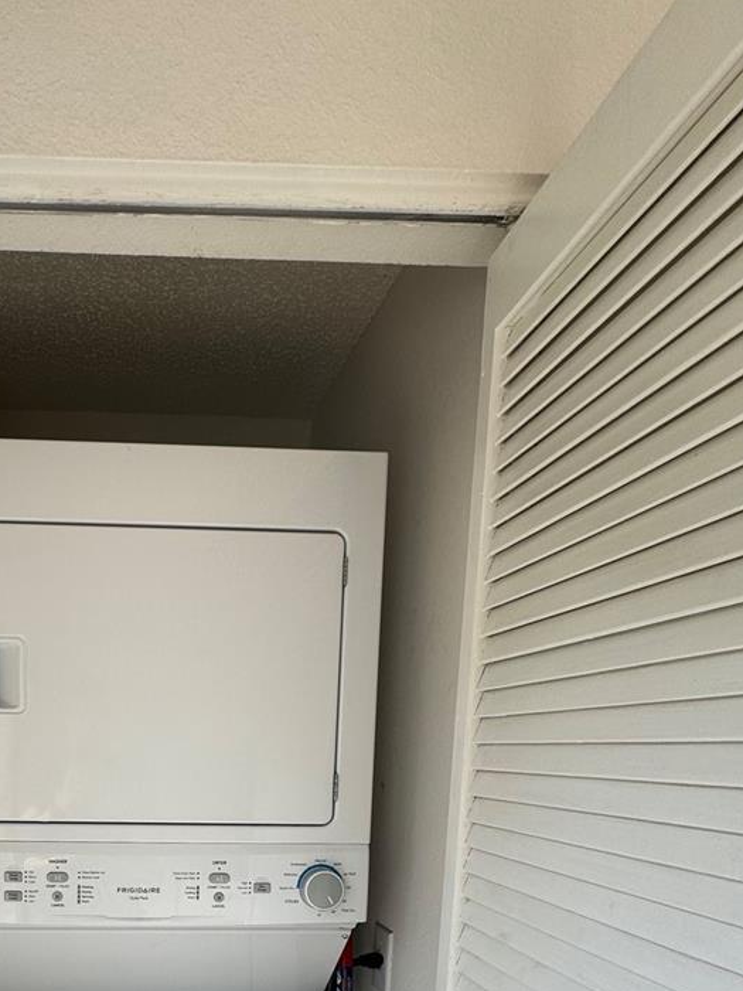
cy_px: 815
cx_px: 125
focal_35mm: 24
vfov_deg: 64.2
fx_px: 687
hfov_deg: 52.3
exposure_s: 1/120
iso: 50
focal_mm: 2.22
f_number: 2.2
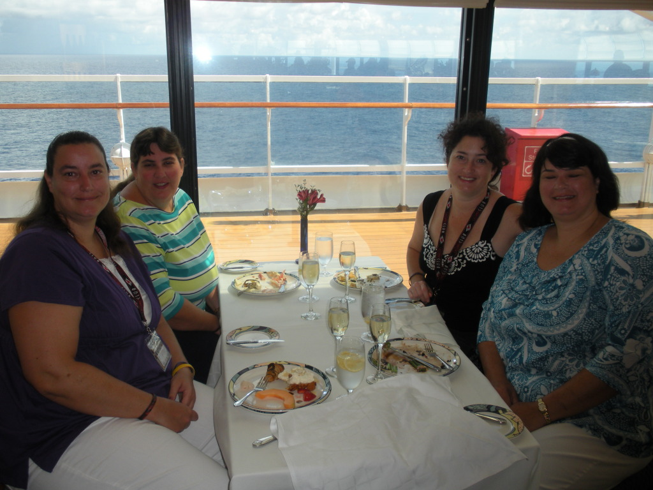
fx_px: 679
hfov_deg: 51.4
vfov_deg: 39.7
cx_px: 326
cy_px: 245
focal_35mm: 36
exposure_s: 1/190
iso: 64
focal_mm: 6.3
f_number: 3.5
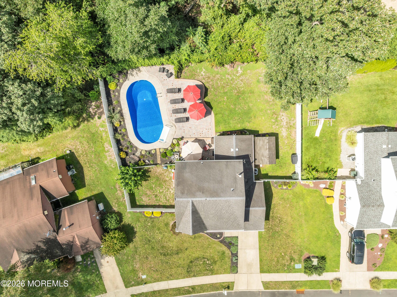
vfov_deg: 56.8
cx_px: 198
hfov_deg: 71.6
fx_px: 275
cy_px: 148
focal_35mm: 24
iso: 210
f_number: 2.8
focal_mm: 12.29
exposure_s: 1/3200
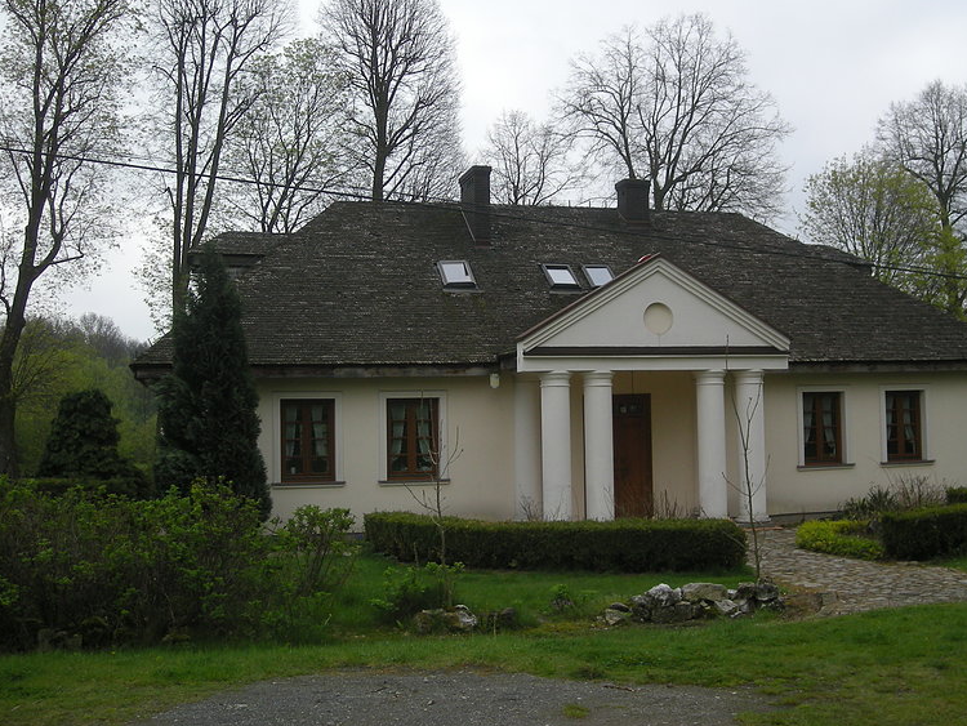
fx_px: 1174
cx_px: 530
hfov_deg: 44.7
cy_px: 308
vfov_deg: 34.3
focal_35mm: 42
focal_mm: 5.7
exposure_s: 1/372
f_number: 2.8
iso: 50
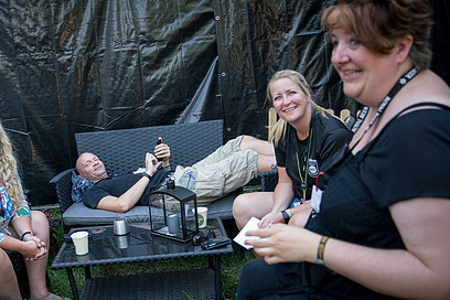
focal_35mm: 37
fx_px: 462
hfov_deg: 51.5
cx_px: 176
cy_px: 164
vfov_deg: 35.9
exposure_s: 1/1250
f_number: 2.8
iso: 1600
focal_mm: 26
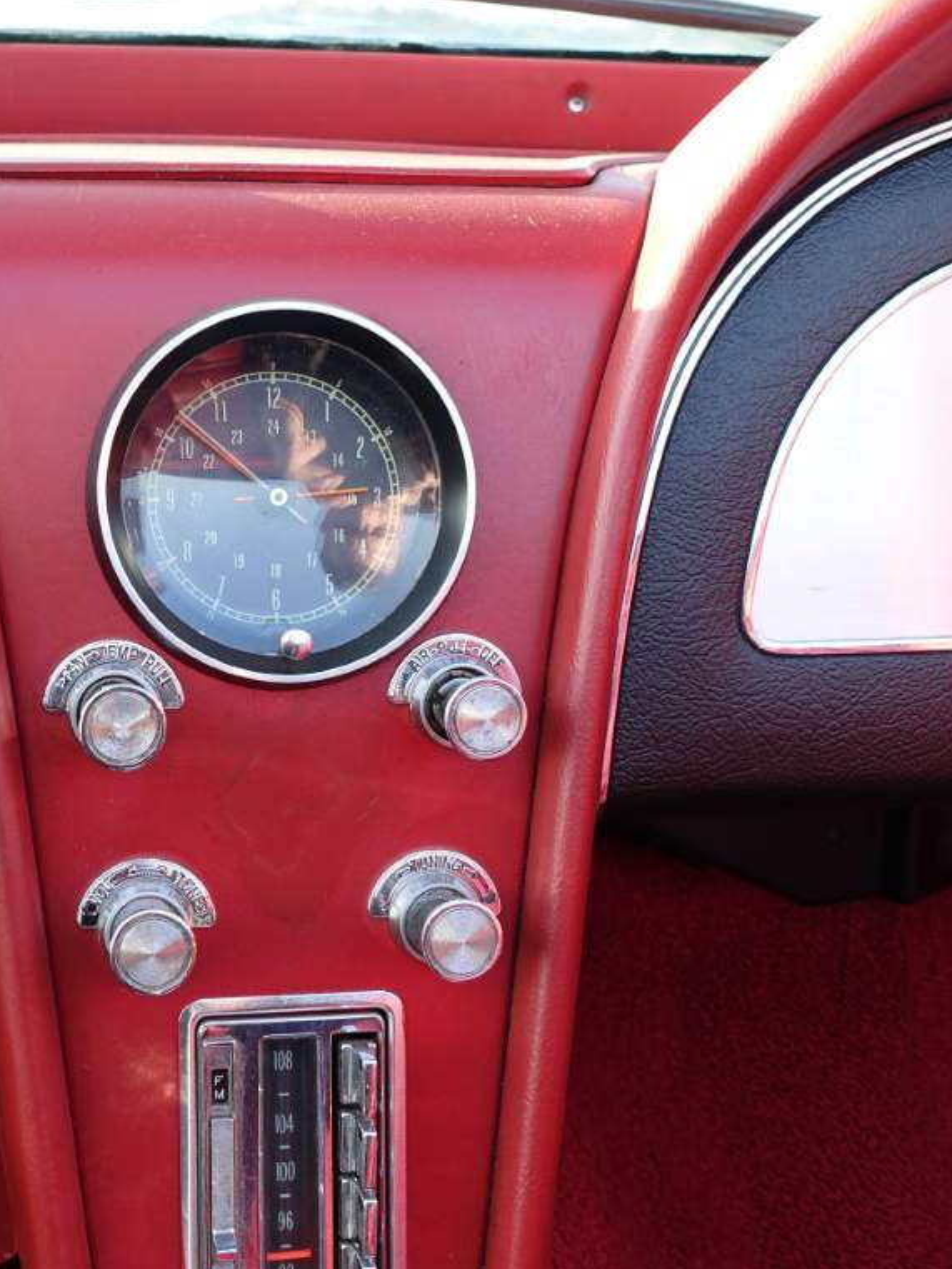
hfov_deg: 30.0
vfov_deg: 39.7
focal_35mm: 48
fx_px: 1760
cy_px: 637
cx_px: 313
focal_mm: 12.06
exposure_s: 1/80
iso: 125
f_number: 3.2
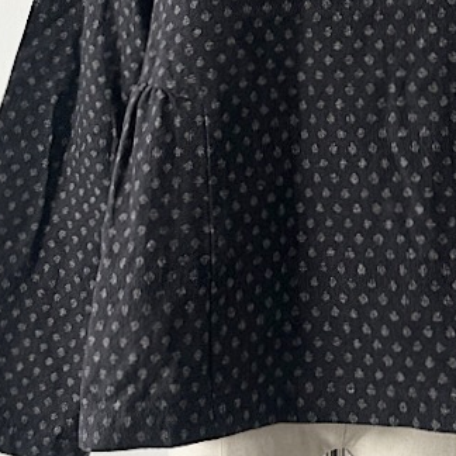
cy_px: -132
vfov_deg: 18.6
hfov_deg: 19.8
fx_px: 1297
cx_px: 337
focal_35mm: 87
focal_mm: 5.7
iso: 125
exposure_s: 1/68
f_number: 1.5
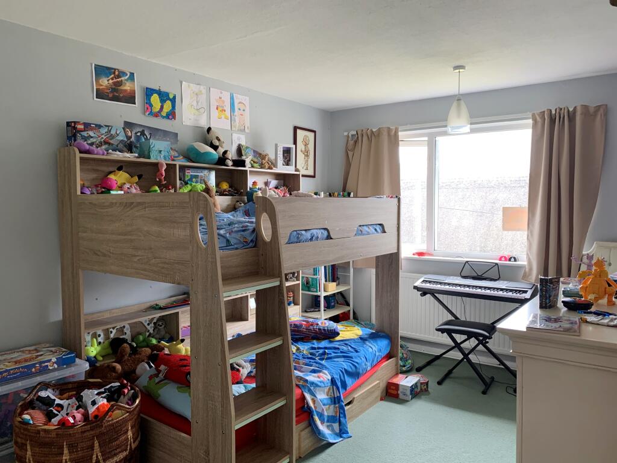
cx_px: 308
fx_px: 463
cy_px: 232
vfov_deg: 53.1
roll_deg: +0.2
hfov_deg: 67.3
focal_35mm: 26
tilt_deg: -4.0
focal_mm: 4.25
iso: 100
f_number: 1.8
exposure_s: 1/97
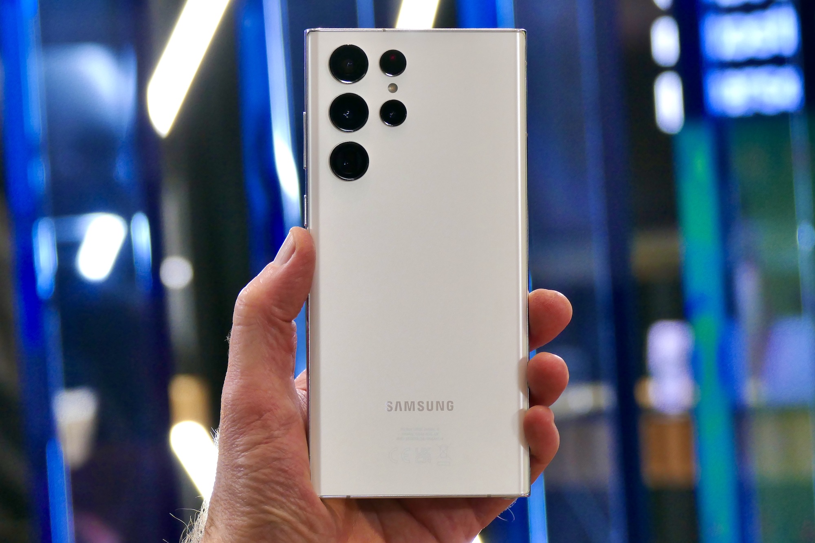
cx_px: 408
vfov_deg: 8.9
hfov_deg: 13.3
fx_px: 3486
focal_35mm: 154
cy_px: 272
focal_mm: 56.08
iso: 400
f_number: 4.5
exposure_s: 1/100
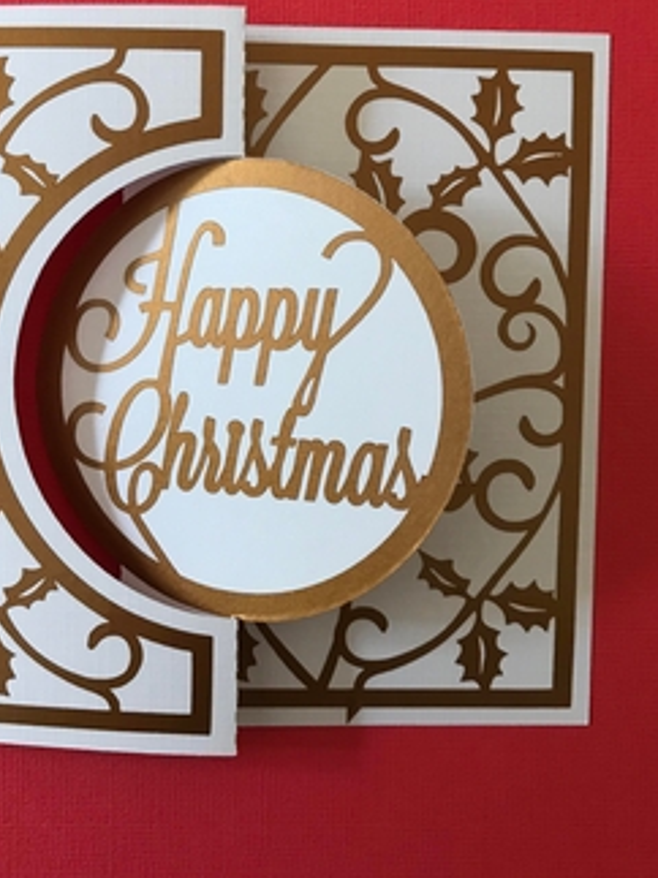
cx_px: 254
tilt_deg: -83.2
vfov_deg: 47.6
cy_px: 353
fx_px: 989
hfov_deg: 36.6
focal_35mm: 39
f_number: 1.8
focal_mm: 3.99
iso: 64
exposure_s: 1/17
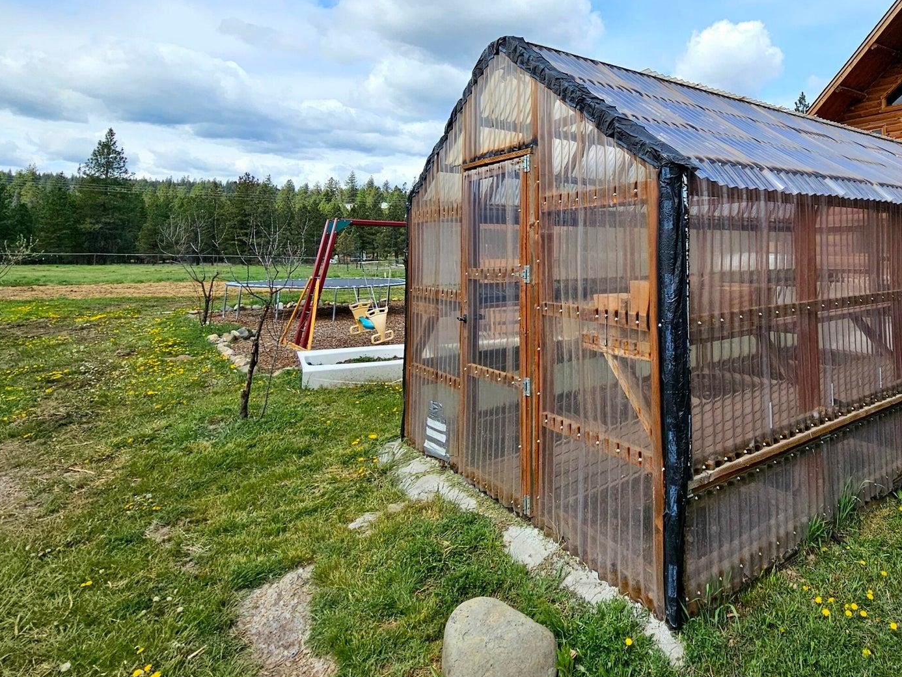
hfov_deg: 78.5
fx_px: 521
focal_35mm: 20
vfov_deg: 63.7
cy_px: 207
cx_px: 617
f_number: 2.2
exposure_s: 1/3333
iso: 50
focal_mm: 2.2
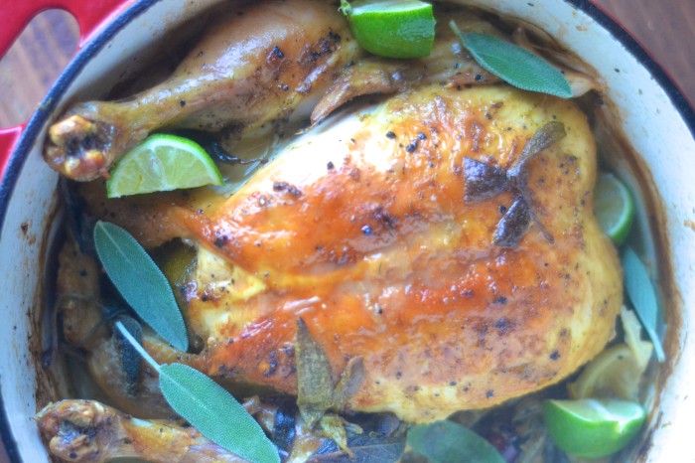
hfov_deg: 27.0
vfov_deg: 18.2
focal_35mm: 75
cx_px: 348
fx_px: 1447
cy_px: 232
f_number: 2
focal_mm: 50
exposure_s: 1/500
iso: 1800
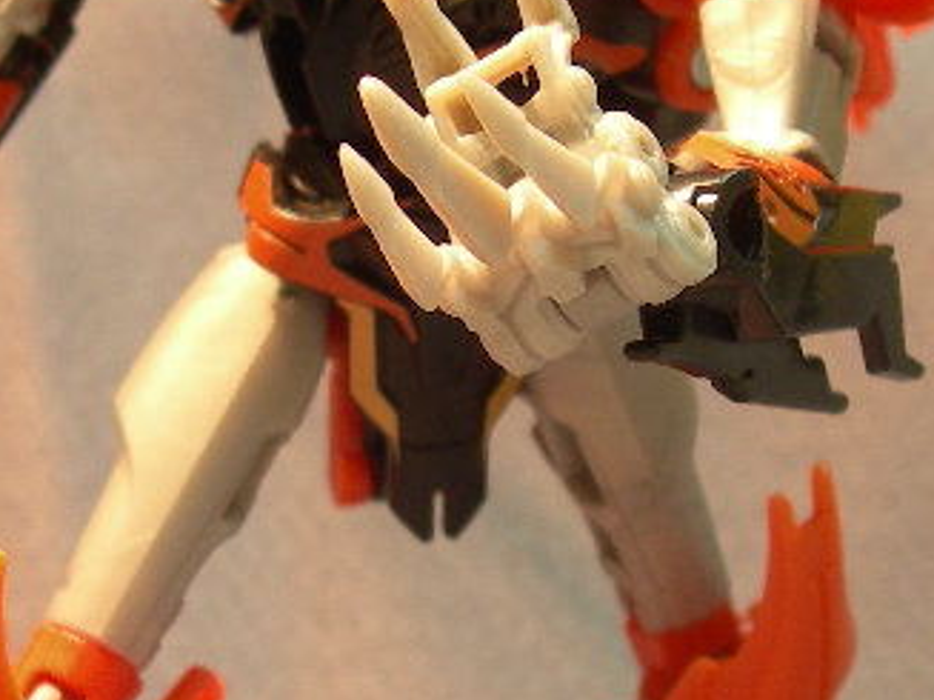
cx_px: 408
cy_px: 506
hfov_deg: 16.6
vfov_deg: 12.4
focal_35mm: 119
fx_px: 3210
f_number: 2.8
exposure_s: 1/10.6
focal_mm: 7.8
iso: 50
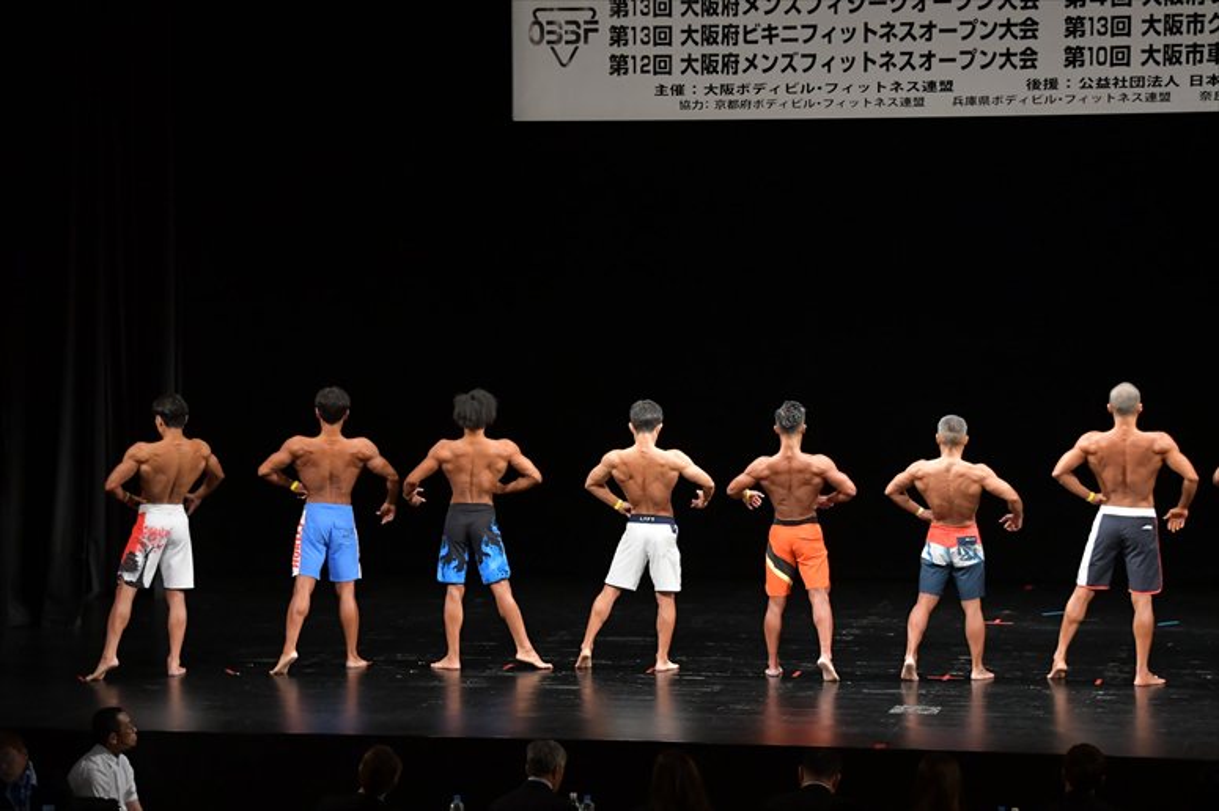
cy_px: 406
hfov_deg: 18.9
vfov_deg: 12.7
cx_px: 610
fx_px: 3655
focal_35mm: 108
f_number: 5.6
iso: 3200
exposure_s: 1/400
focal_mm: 72
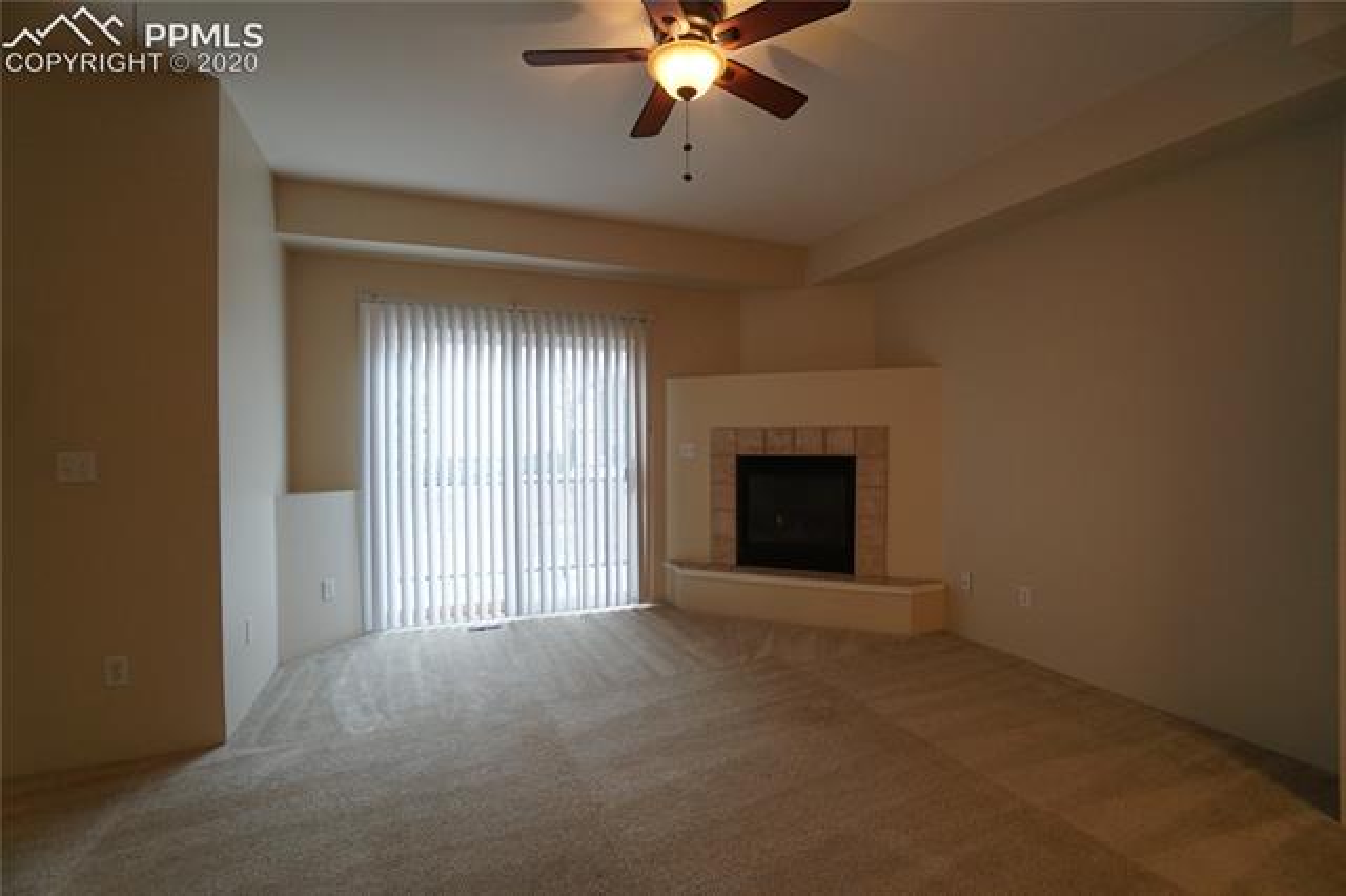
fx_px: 561
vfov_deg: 77.3
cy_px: 448
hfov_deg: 100.4
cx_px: 673
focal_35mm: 15
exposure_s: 1/160
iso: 1000
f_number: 4
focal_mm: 10
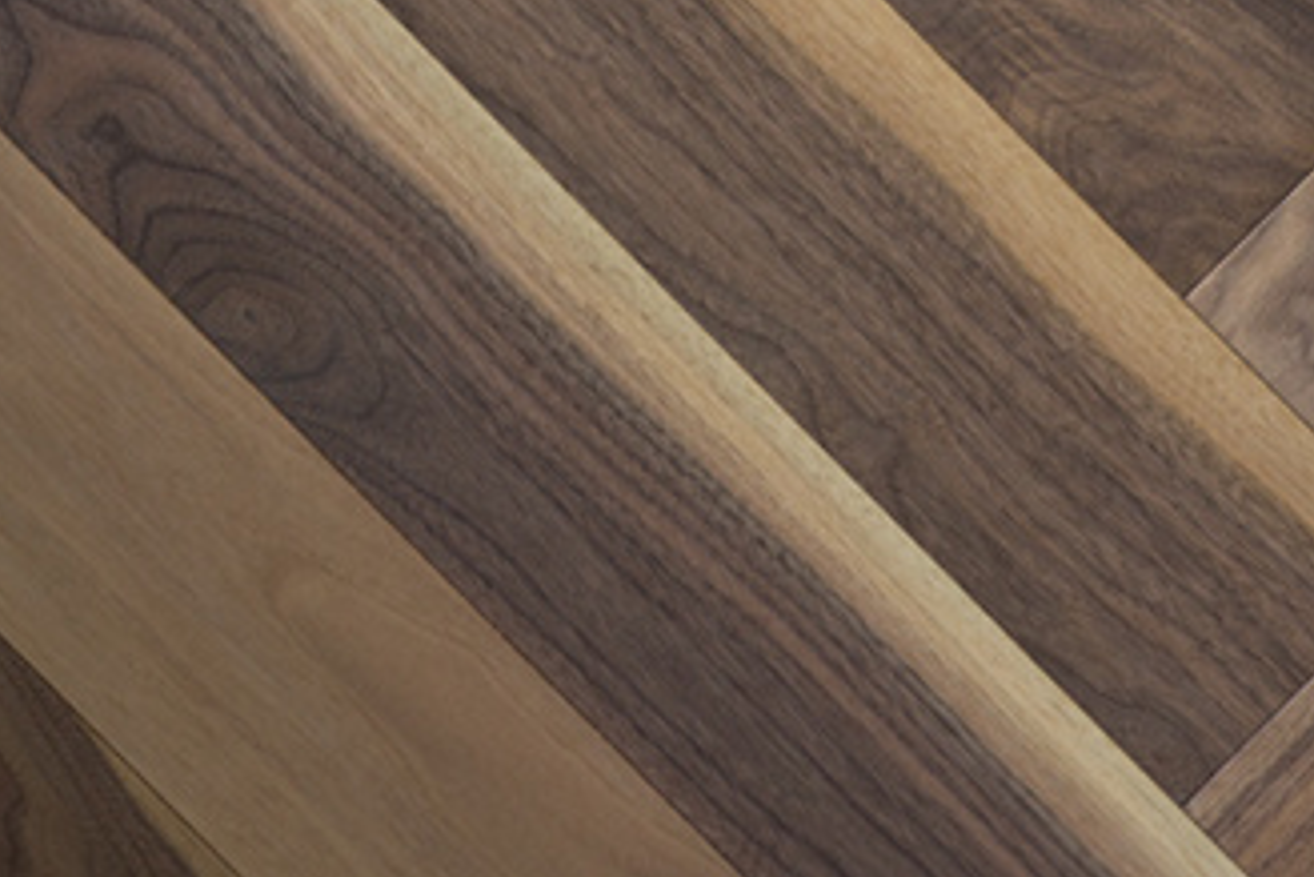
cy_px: -380
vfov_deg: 5.2
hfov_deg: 7.8
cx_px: 961
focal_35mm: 265
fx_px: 9676
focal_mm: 85
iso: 320
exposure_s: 1/160
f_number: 11
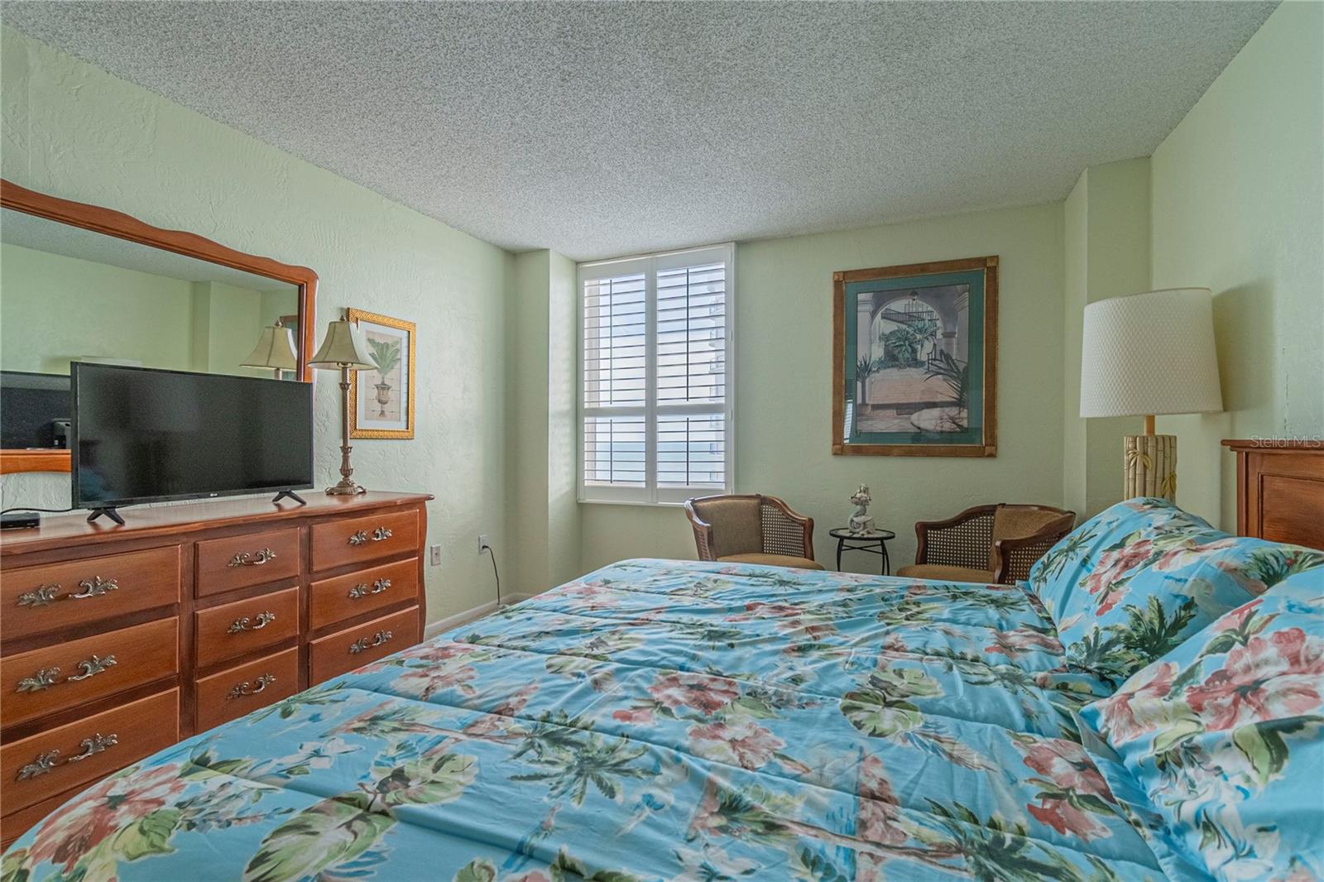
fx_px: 552
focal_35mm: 15
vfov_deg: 77.3
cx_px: 662
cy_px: 441
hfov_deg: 100.4
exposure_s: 1/400
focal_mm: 10
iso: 320
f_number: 7.1
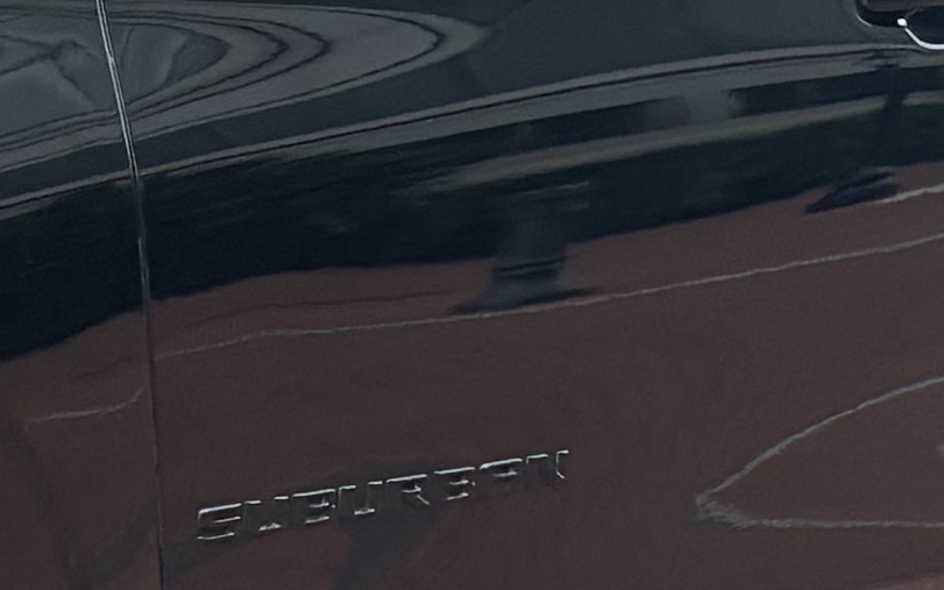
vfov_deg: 6.7
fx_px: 4991
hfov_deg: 10.6
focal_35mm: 194
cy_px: 862
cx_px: -210
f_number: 1.6
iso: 64
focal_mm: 5.96
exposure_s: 1/121
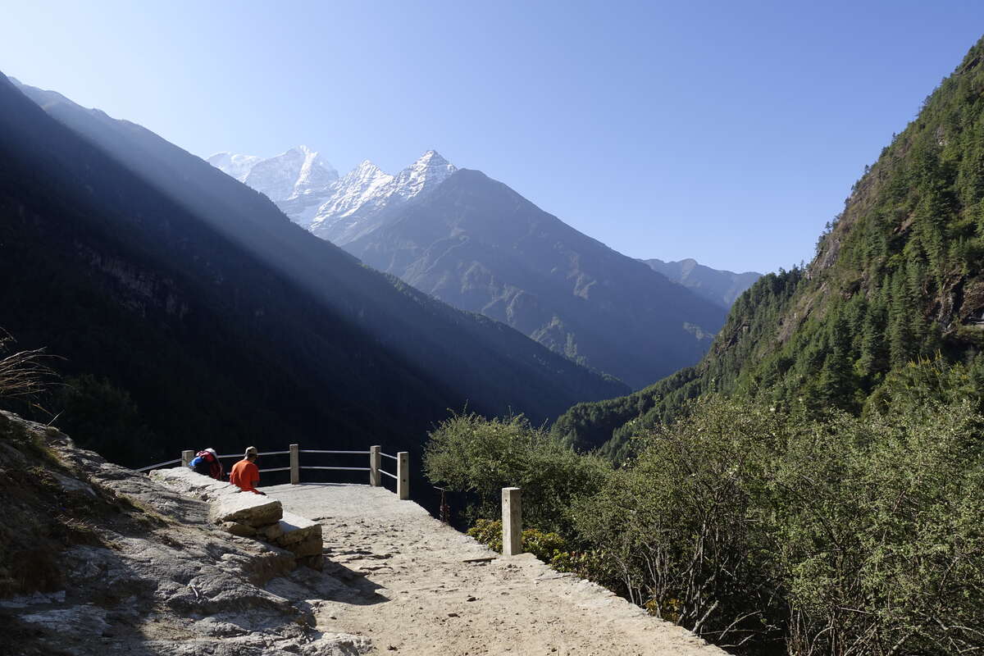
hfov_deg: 73.7
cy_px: 328
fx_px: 656
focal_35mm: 24
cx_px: 492
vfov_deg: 53.1
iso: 125
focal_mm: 8.8
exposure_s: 1/320
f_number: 5.6
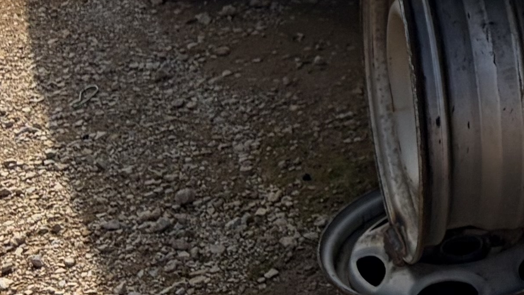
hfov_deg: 13.9
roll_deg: -2.6
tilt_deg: -11.9
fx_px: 1862
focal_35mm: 134
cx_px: 999
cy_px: -328
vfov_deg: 8.5
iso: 50
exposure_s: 1/3448
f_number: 1.6
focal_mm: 5.96
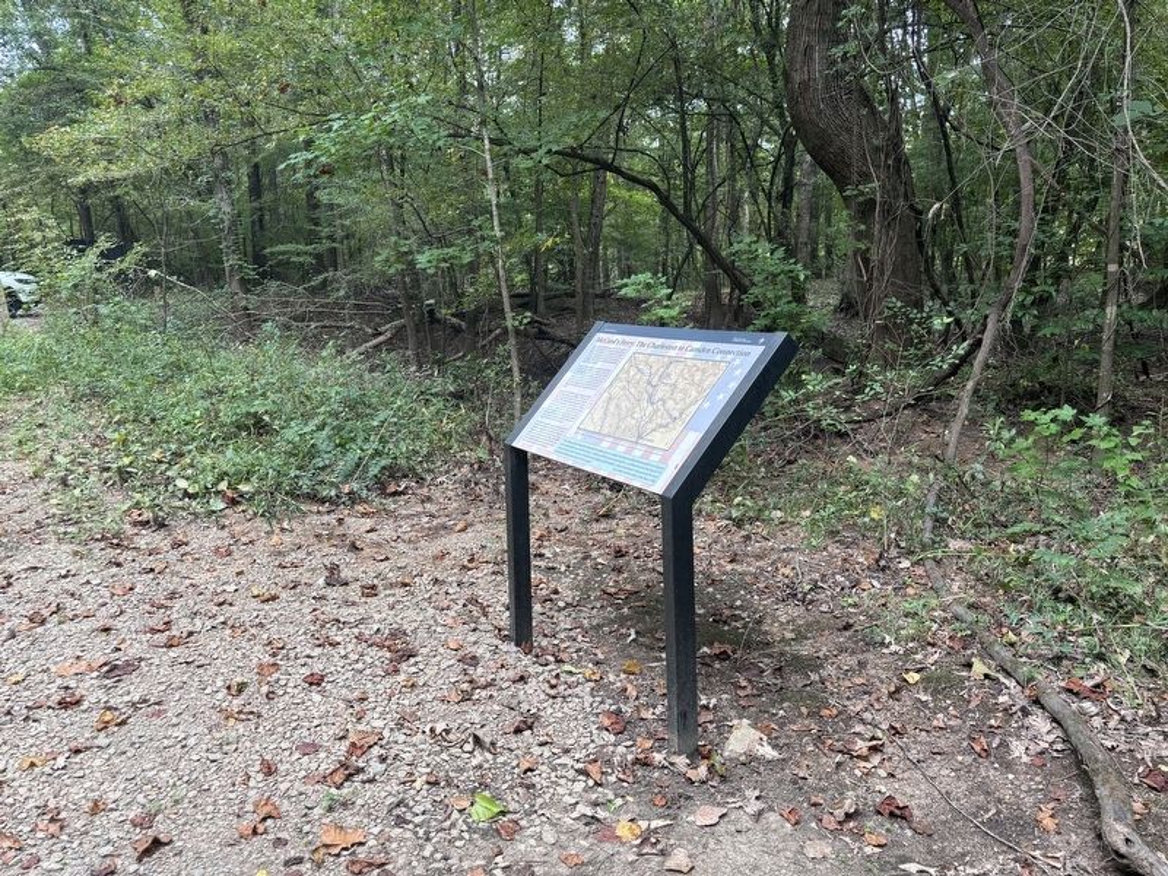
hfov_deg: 67.3
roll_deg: +0.7
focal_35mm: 26
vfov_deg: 53.1
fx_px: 877
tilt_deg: -10.5
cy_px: 438
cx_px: 584
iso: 50
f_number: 1.6
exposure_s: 1/123
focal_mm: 5.96
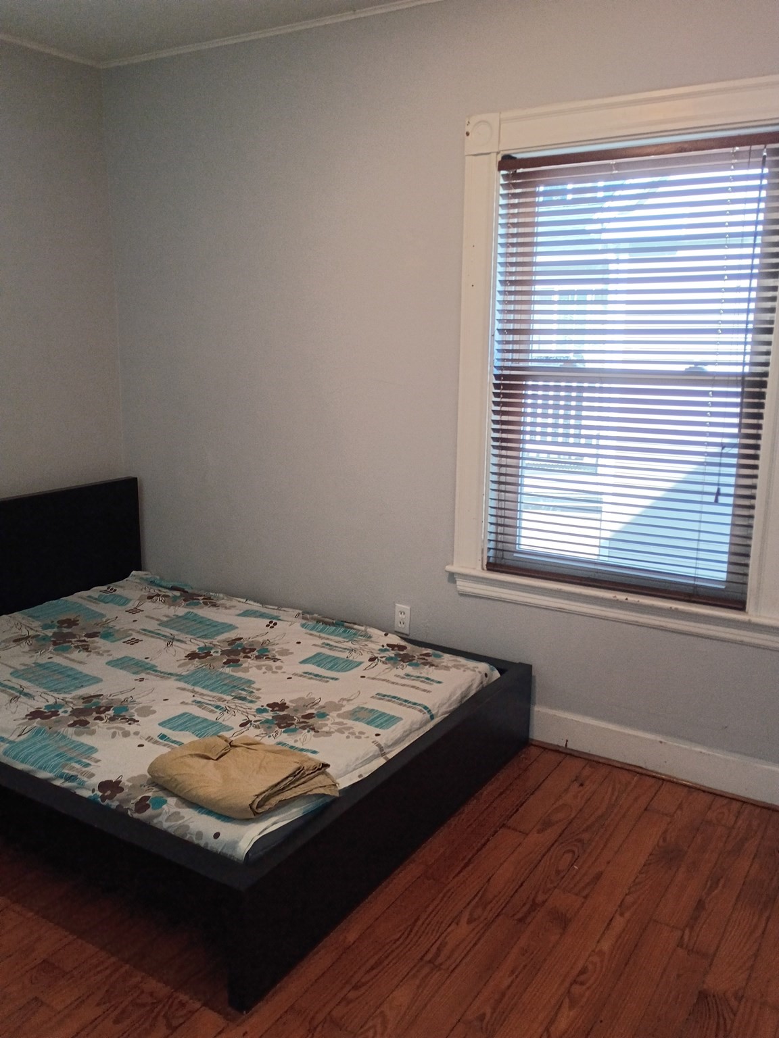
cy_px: 519
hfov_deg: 48.2
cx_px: 390
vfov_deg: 61.7
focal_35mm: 29
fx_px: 870
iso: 319
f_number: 1.8
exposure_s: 1/60
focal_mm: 4.27
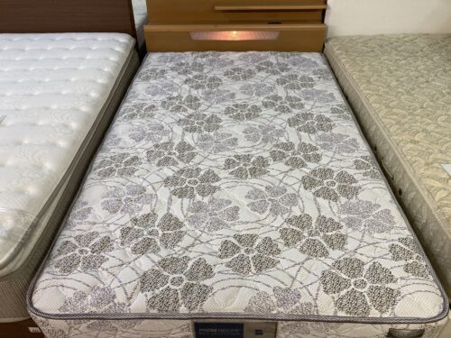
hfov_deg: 63.4
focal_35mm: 28
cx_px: 226
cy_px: 169
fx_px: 365
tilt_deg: -38.1
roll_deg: +0.4
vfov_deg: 49.7
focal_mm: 3.99
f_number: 1.8
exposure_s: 1/100
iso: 80
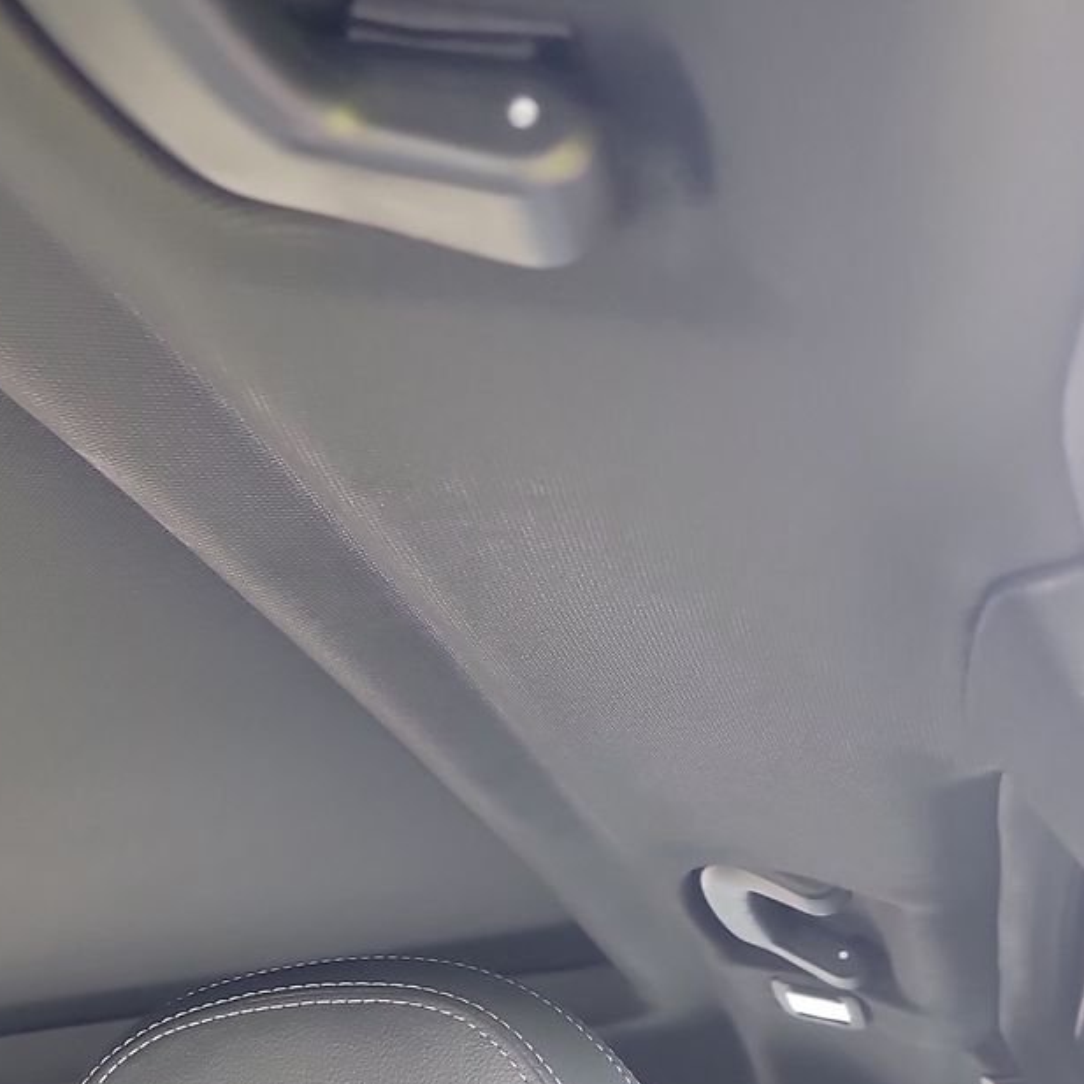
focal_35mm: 55
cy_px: 900
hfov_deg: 27.1
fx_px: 1949
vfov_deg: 30.2
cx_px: -251
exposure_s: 1/59
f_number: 1.8
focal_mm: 6.7
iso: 326
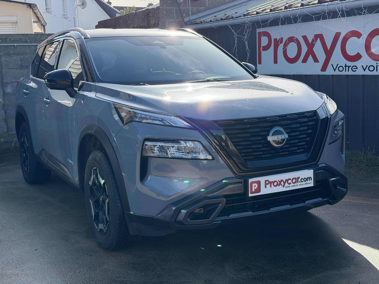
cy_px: 142
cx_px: 190
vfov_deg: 30.3
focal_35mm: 48
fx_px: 526
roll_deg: +1.8
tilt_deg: -7.1
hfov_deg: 39.7
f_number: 1.78
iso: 100
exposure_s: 1/2577
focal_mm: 6.76
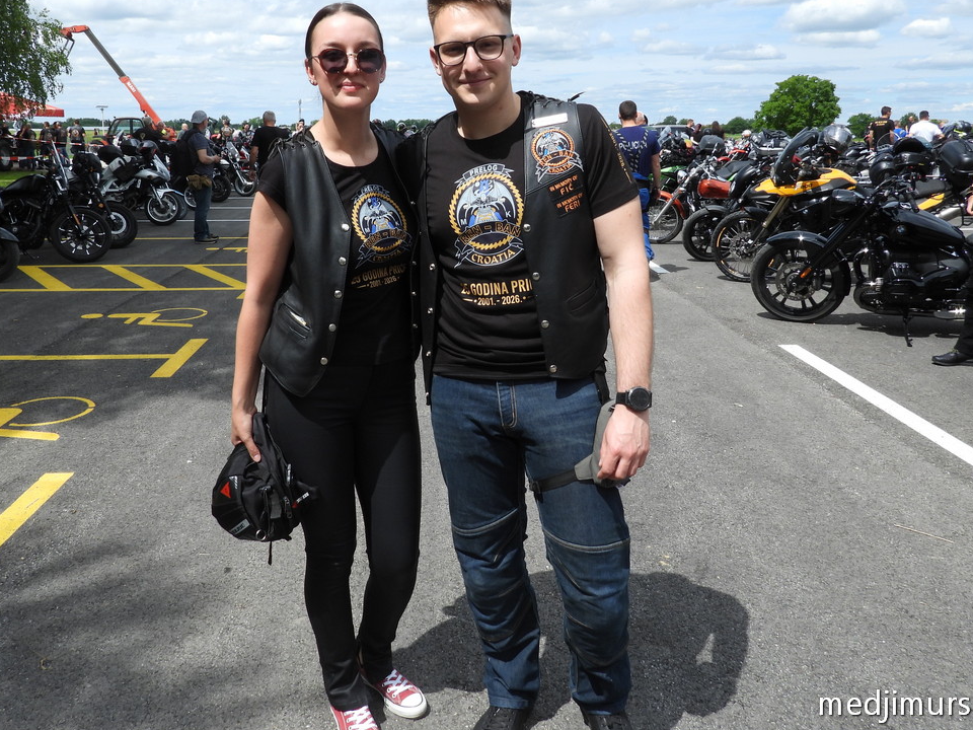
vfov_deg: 46.5
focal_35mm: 30
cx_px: 434
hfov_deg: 59.8
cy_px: 289
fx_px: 843
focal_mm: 4.3
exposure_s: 1/1600
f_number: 2.8
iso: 100
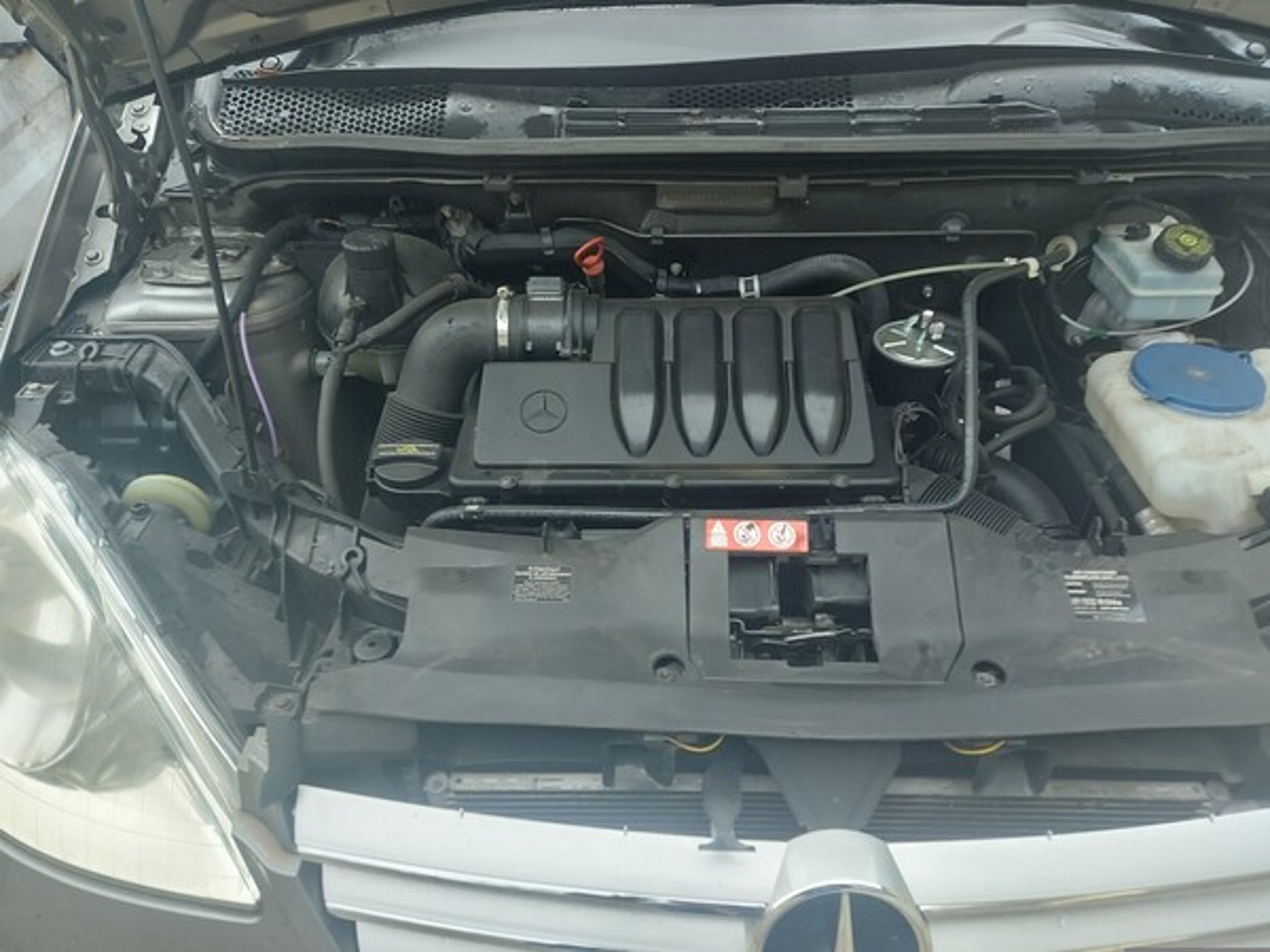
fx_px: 881
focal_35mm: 24
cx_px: 635
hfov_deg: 71.6
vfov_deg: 56.8
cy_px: 476
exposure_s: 1/40
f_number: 1.8
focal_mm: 5.23
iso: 200
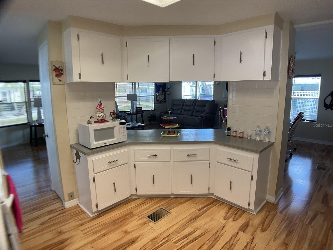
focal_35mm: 29
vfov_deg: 48.2
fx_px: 279
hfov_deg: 61.7
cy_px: 125
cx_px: 166
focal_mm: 3
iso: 50
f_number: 1.8
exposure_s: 1/120
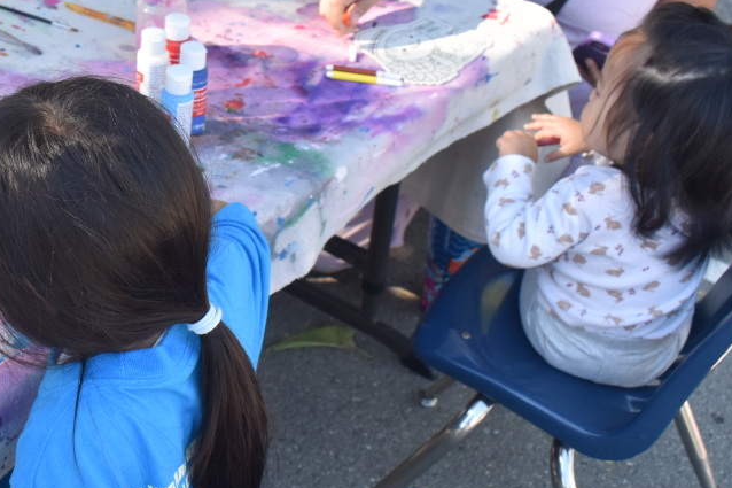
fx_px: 1320
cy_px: 135
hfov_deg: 30.0
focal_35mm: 65
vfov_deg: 20.8
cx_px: 110
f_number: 5.6
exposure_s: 1/250
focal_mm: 23
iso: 400
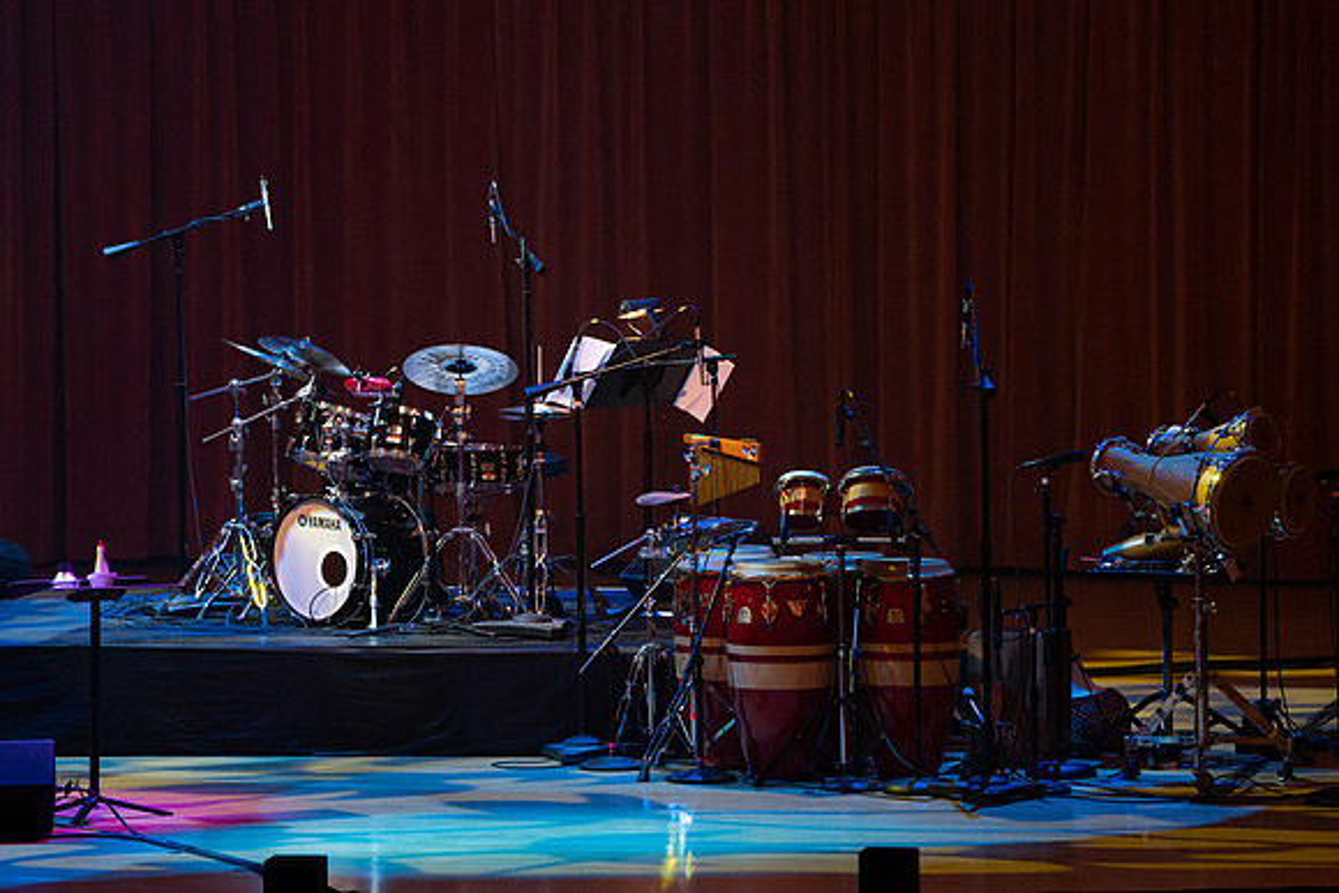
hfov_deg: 8.4
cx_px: 670
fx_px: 9077
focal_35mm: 244
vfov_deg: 5.6
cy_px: 446
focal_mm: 244
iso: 2500
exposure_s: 1/200
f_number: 5.6
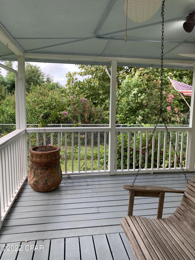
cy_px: 130
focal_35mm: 26
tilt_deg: -8.0
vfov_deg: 67.3
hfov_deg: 53.1
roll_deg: -0.6
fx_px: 195
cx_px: 98
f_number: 1.8
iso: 25
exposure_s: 1/355
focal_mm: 4.25
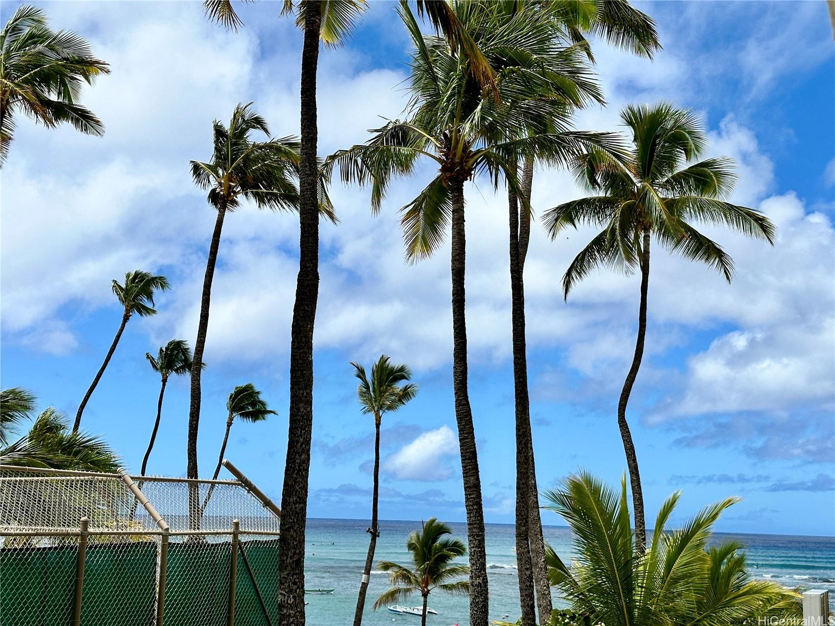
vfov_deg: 30.3
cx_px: 418
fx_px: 1158
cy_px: 313
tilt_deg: +9.8
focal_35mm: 48
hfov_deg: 39.7
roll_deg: -2.4
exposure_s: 1/7634
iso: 64
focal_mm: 6.86
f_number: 1.78
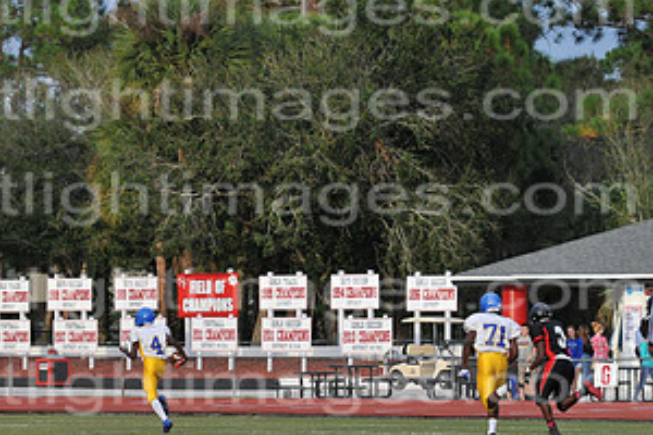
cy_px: 341
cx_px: 152
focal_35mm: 261
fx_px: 4734
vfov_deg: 5.3
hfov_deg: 7.9
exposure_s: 1/2500
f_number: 3.5
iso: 800
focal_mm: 135
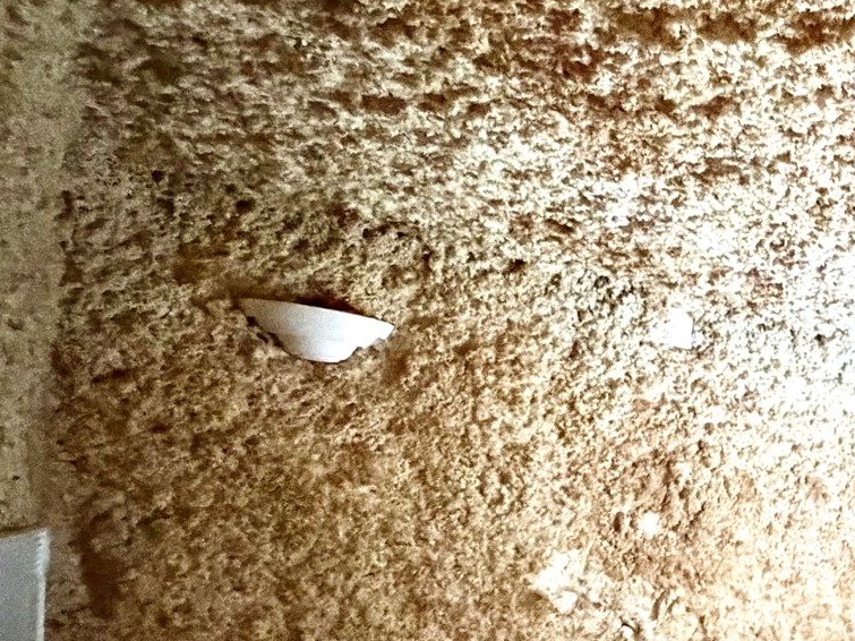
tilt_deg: -0.3
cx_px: 1071
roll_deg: -1.3
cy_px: 572
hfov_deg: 35.8
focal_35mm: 38
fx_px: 938
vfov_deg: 35.6
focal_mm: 2.22
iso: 1250
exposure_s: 1/40
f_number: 2.2
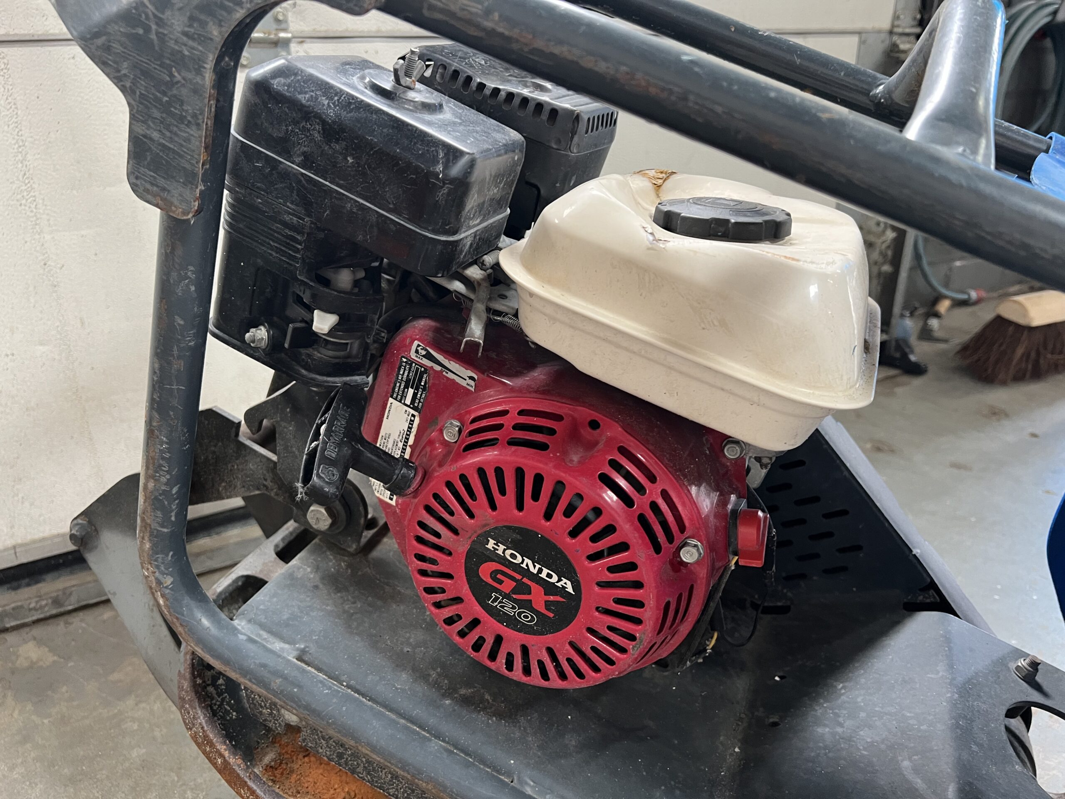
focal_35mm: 26
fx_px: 800
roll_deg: +2.2
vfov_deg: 53.1
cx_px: 532
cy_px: 400
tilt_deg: -24.2
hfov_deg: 67.3
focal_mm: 5.7
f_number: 1.5
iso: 200
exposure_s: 1/50
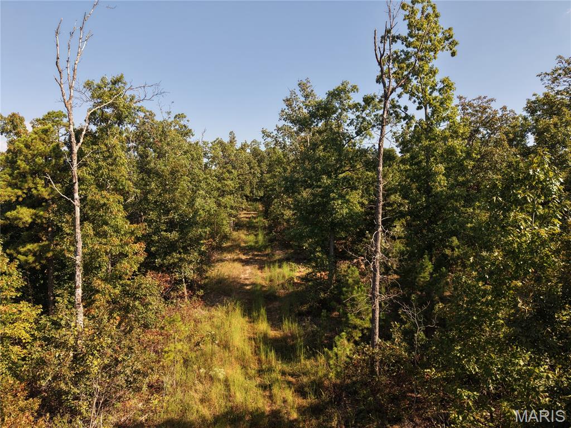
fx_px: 396
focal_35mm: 24
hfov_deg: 71.6
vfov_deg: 56.8
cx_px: 286
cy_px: 214
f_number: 1.8
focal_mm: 8.67
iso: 130
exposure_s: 1/50
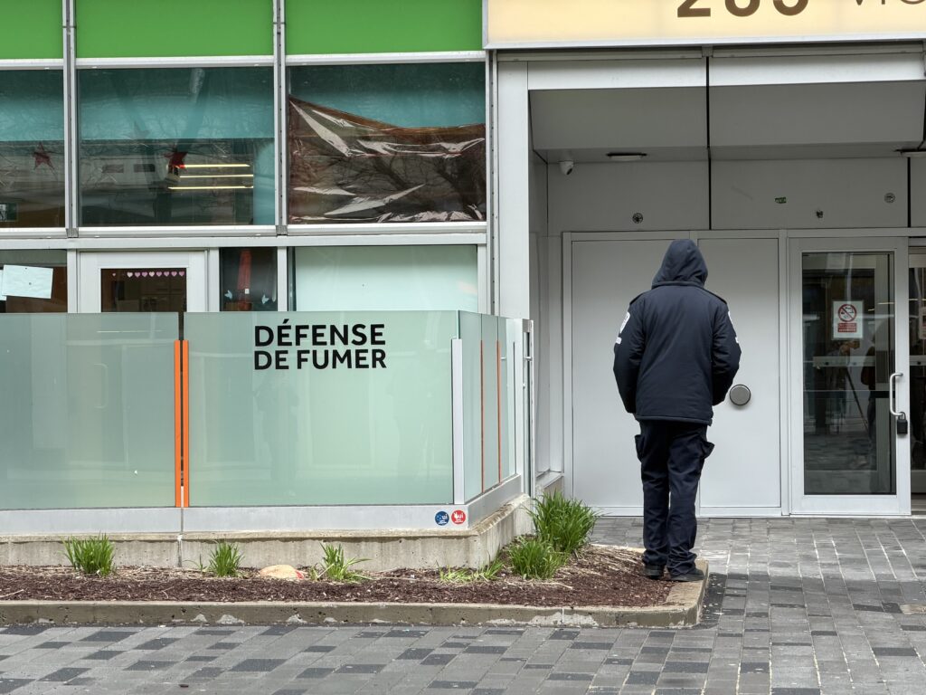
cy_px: 348
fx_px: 2675
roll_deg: -0.2
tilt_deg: +1.0
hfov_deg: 19.6
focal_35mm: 100
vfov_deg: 14.8
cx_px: 463
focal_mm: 16.89
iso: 64
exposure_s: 1/121
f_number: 2.8
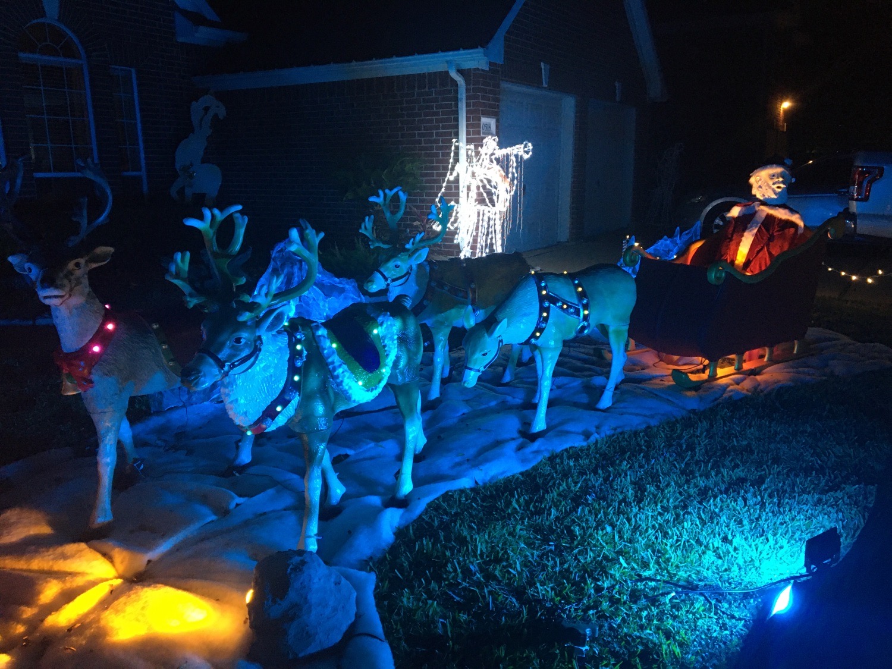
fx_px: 747
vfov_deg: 48.2
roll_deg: +1.1
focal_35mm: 29
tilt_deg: -13.6
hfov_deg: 61.7
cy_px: 334
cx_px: 446
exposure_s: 1/30
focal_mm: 4.15
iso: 200
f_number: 2.2
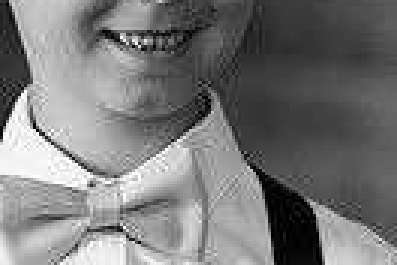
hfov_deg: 2.8
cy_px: 178
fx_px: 8226
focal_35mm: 746
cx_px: 247
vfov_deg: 1.8
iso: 1250
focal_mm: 170
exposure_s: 1/125
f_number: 2.8
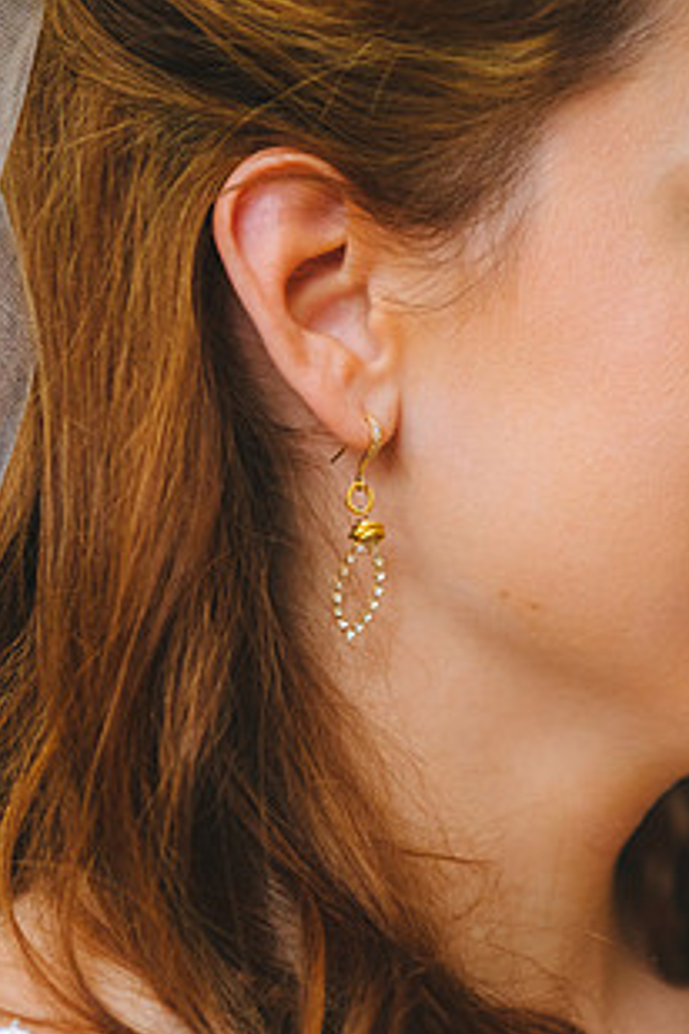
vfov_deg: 19.9
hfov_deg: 13.4
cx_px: 445
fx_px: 2928
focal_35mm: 102
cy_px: 743
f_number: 3.5
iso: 1600
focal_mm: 70
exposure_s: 1/80
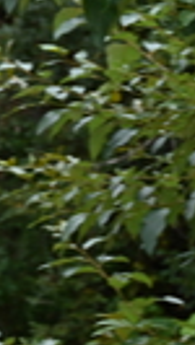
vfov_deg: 5.6
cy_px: 390
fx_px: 3496
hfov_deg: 3.1
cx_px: -468
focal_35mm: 381
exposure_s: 1/125
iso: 640
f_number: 6.3
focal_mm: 88
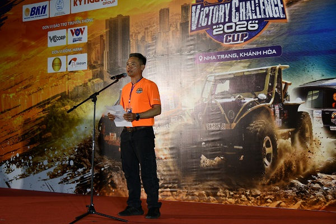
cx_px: 168
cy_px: 112
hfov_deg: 28.1
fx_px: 672
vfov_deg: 18.9
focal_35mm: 72
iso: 400
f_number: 4.5
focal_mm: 48
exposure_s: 1/250
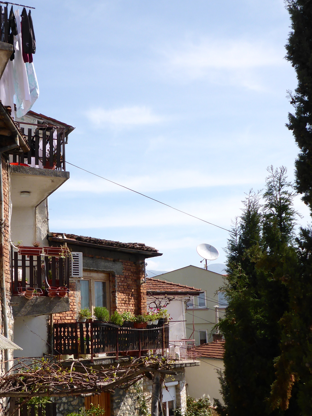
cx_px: 110
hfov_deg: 33.4
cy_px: 247
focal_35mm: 43
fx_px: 517
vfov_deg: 43.7
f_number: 3.3
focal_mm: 4.9
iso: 100
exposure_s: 1/1000
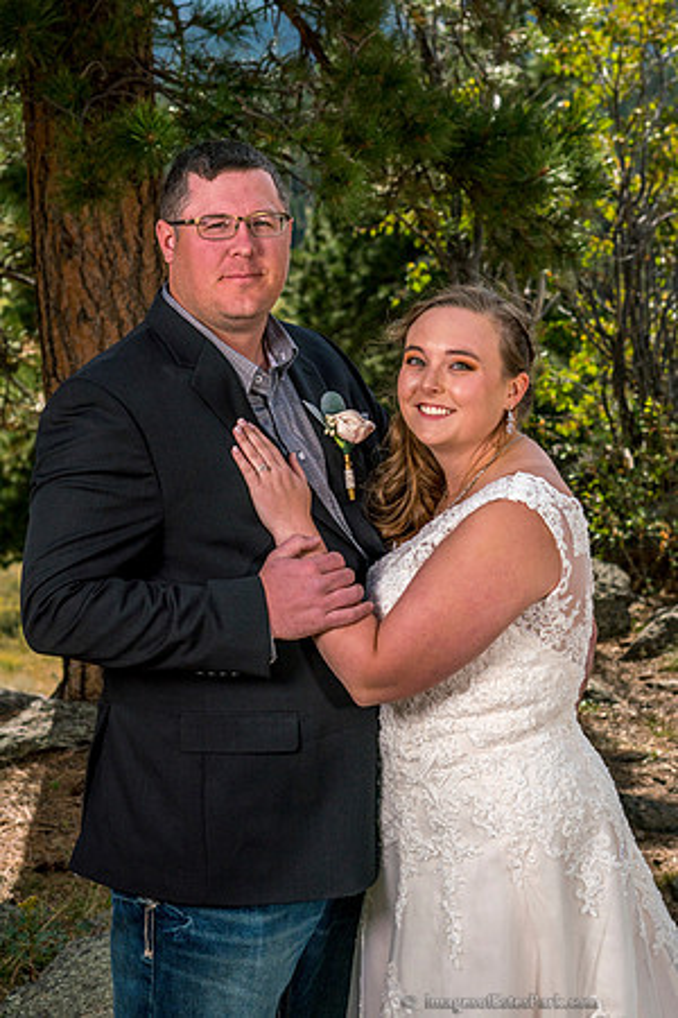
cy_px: 509
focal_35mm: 75
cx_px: 339
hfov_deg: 18.2
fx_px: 2119
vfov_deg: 27.0
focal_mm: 50
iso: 250
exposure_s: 1/2000
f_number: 4.5
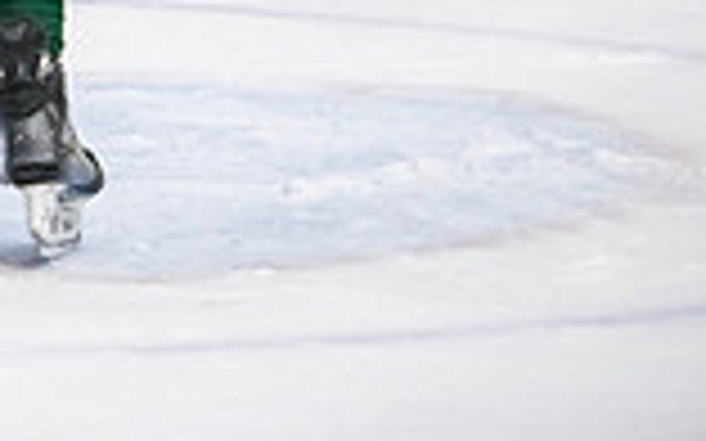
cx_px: -508
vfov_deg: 2.6
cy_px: -407
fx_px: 9752
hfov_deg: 4.1
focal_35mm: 507
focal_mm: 135
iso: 2500
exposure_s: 1/640
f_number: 3.2
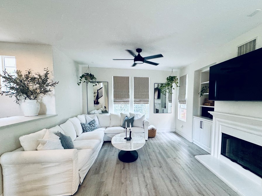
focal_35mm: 16
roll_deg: -0.5
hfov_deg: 94.1
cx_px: 145
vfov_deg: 77.9
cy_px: 108
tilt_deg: -4.6
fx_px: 121
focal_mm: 2.22
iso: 160
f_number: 2.2
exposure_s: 1/60
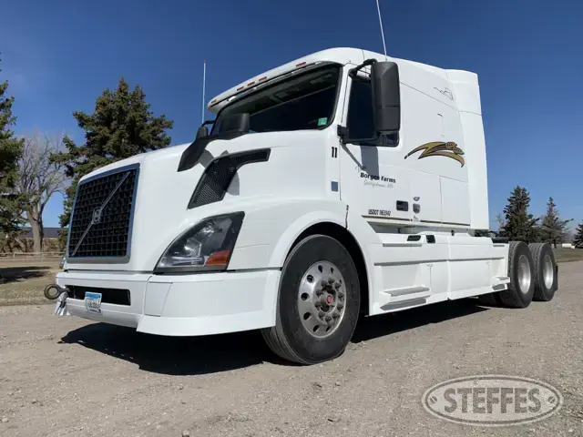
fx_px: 438
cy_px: 218
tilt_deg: +2.1
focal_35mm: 26
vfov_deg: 53.1
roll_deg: +1.4
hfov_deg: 67.3
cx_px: 292
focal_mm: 4.25
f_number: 1.8
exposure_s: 1/6897
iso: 25
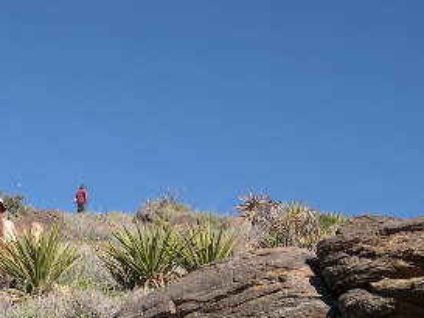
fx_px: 1091
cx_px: 22
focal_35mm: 89
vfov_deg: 16.3
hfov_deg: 21.4
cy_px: 310
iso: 100
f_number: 7.6
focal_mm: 8
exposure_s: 1/221
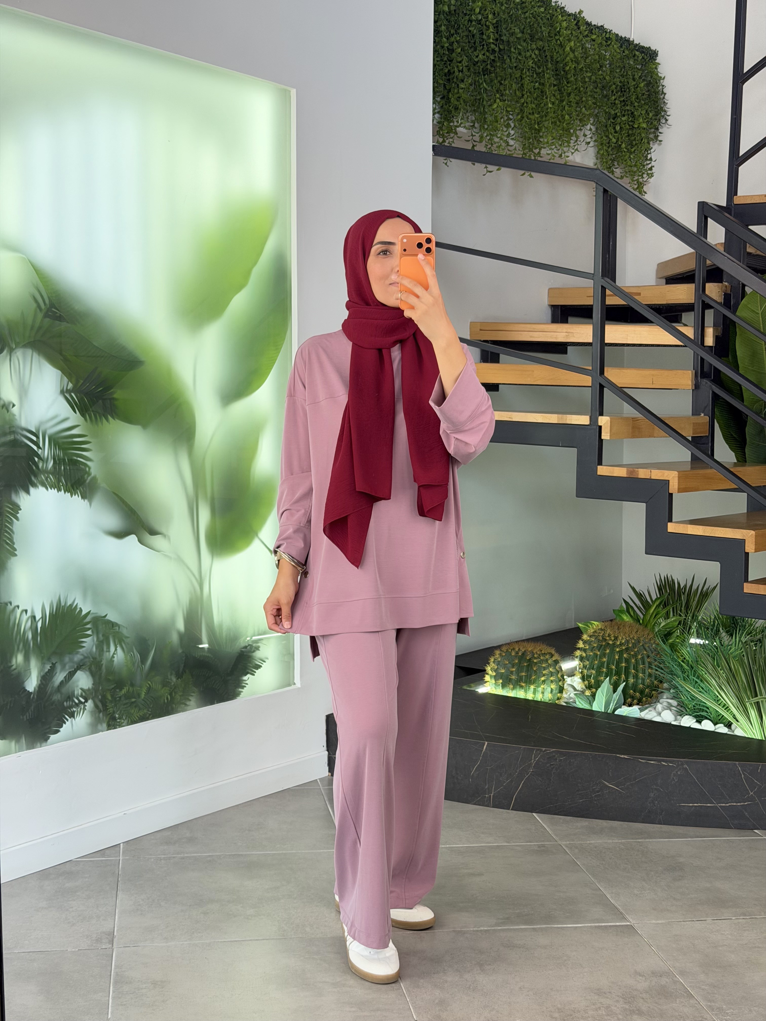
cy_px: 510
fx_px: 1416
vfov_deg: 39.7
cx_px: 383
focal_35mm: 48
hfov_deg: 30.3
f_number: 1.78
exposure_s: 1/176
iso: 64
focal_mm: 6.76
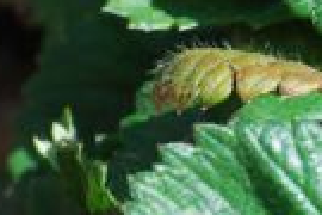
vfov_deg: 1.8
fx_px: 6675
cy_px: 79
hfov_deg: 2.8
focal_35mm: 746
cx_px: 613
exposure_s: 1/125
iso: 200
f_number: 8
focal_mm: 105
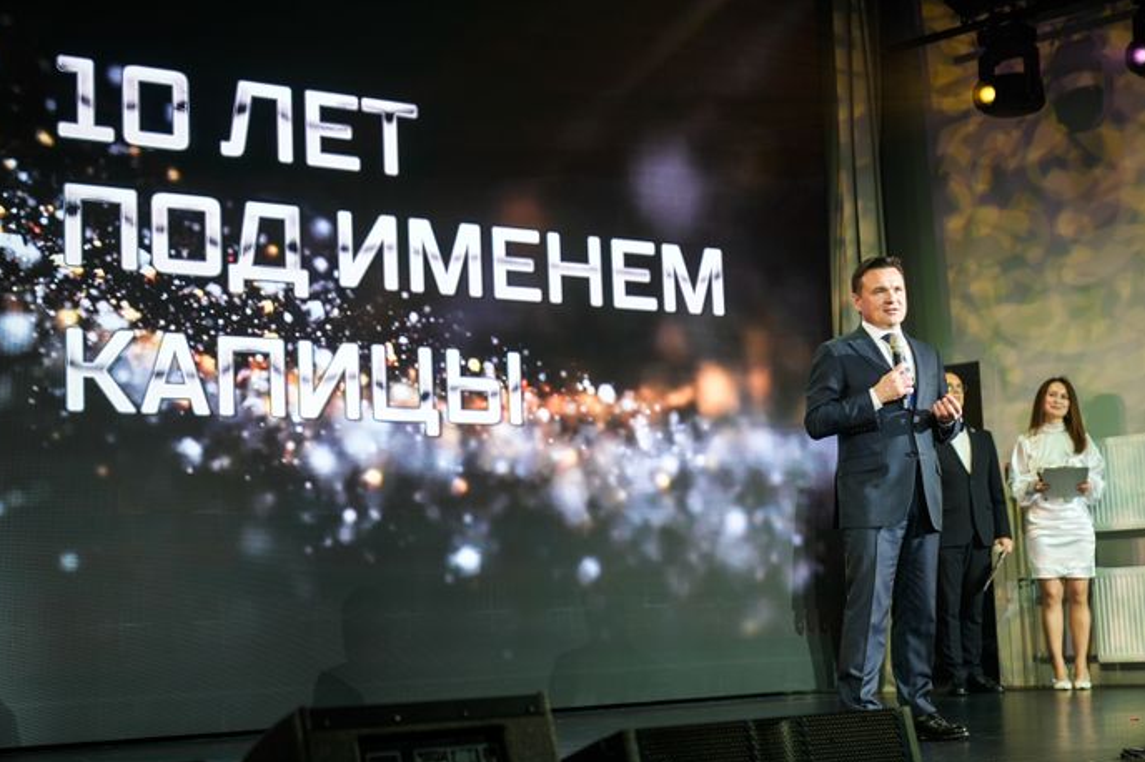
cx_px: 567
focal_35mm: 62
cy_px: 384
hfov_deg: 32.4
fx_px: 1971
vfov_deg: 21.9
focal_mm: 61
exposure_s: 1/60
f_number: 2.8
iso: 200
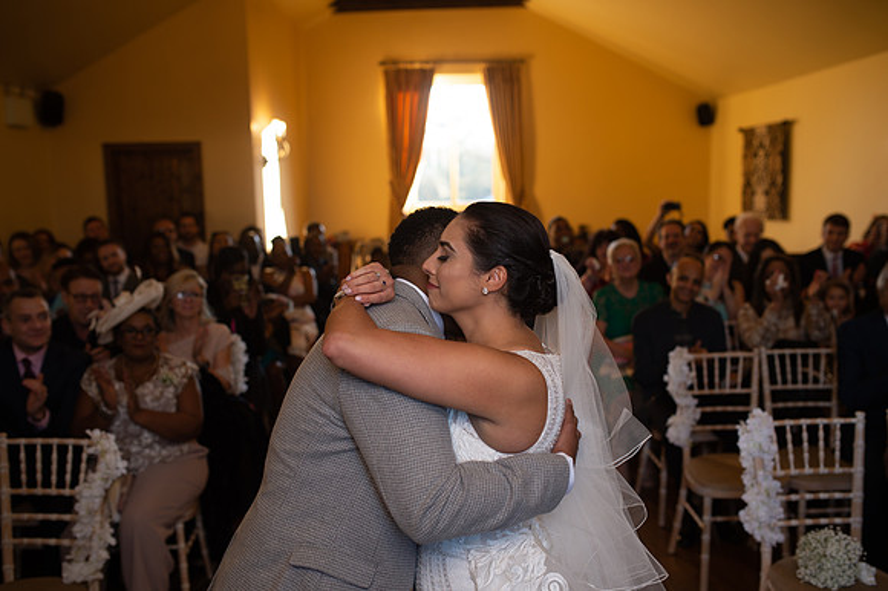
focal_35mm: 35
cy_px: 296
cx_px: 444
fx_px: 863
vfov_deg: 37.8
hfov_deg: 54.5
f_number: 2.8
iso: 200
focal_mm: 35
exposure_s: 1/100
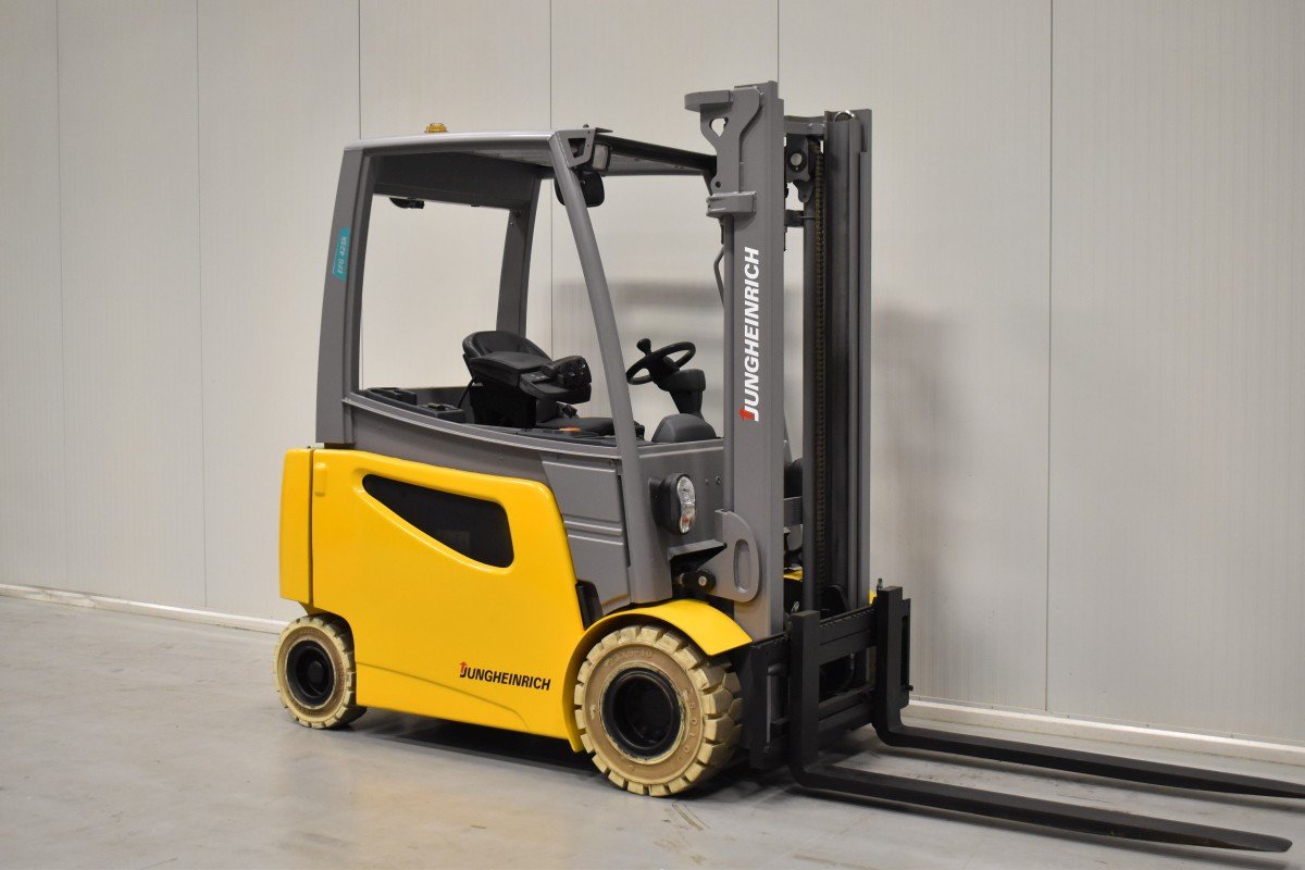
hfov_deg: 45.0
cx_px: 652
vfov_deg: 30.8
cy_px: 435
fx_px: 1577
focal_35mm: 44
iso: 1600
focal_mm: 29
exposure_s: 1/80
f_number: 4.2
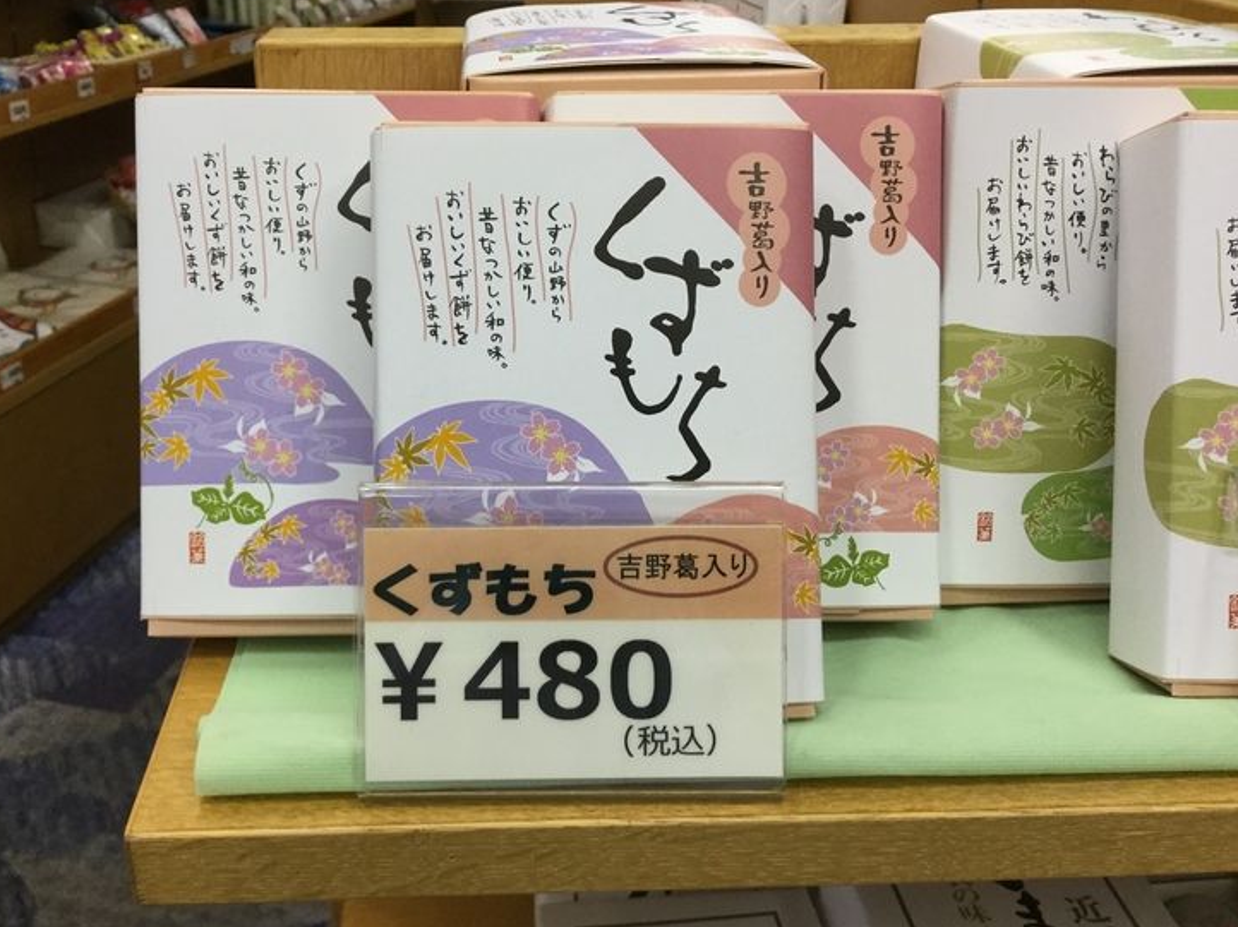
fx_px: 1251
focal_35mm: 35
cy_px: 441
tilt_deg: -25.8
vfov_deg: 40.7
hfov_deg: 52.5
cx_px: 543
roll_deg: +0.2
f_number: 2.4
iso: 40
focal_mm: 3.3
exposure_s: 1/30
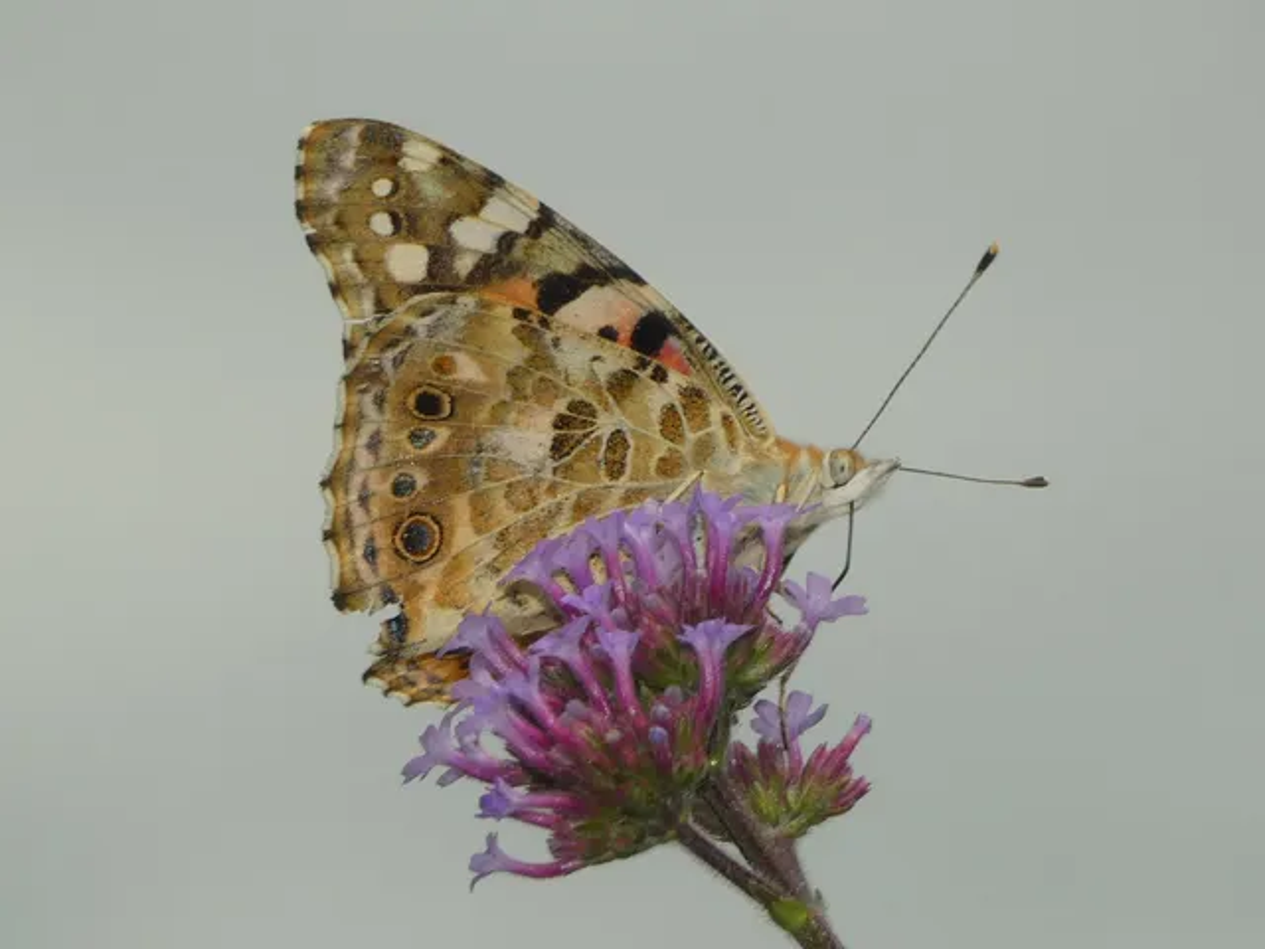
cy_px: 474
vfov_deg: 5.1
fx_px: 10634
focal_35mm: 291
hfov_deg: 6.8
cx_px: 632
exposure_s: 1/400
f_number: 5.5
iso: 80
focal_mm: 52.2
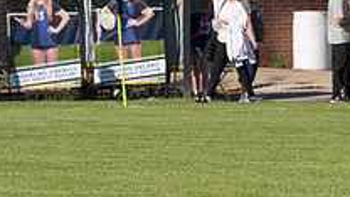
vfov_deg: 1.4
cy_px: 96
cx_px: 481
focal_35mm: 876
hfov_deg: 2.5
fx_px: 8130
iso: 250
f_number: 5.6
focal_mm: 200
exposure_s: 1/1600
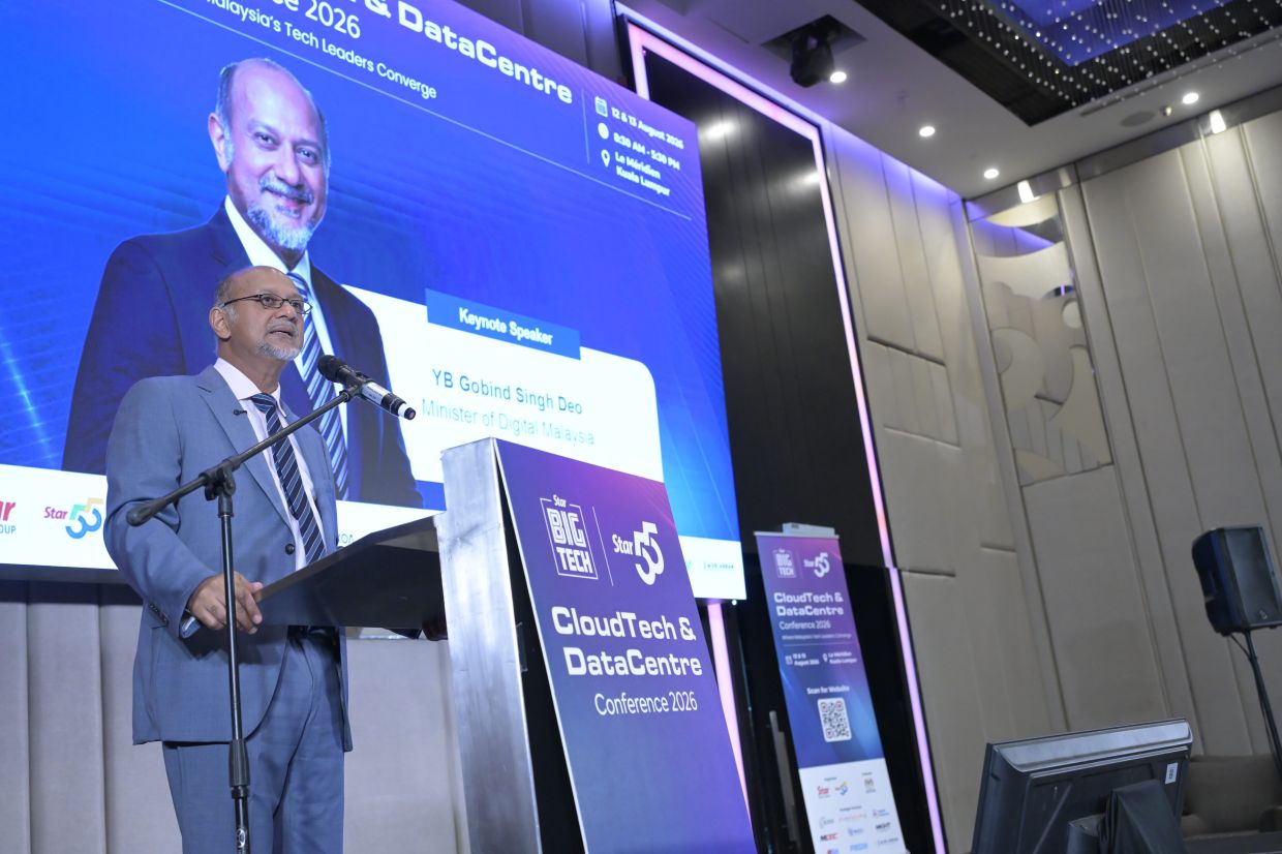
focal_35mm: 39
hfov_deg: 49.6
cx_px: 641
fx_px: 1388
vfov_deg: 34.2
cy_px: 427
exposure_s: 1/160
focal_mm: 39
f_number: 4
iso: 6400
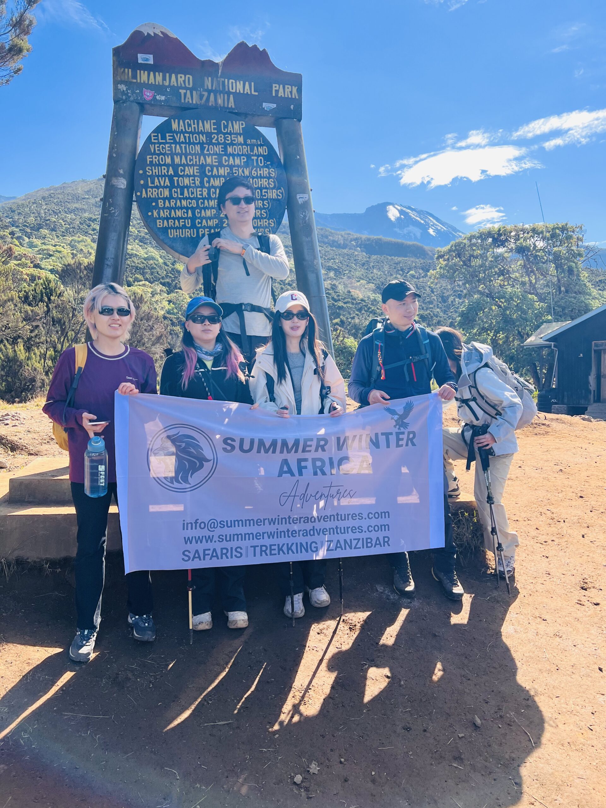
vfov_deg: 67.3
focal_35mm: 26
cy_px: 404
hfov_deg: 53.1
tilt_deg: -1.4
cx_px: 303
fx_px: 607
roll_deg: +0.6
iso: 50
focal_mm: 5.7
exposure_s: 1/1280
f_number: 1.5
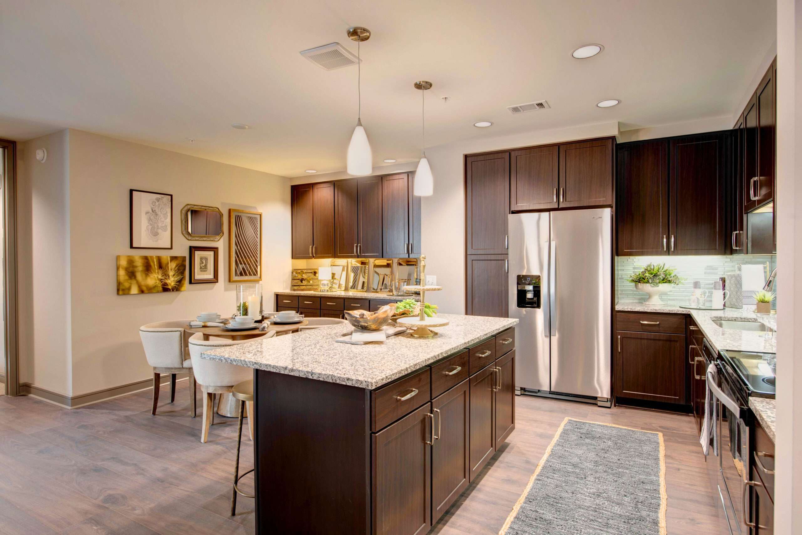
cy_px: 268
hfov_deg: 84.0
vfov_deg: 62.0
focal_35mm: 20
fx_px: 446
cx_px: 401
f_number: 8
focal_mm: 20
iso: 64
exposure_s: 1/1.67
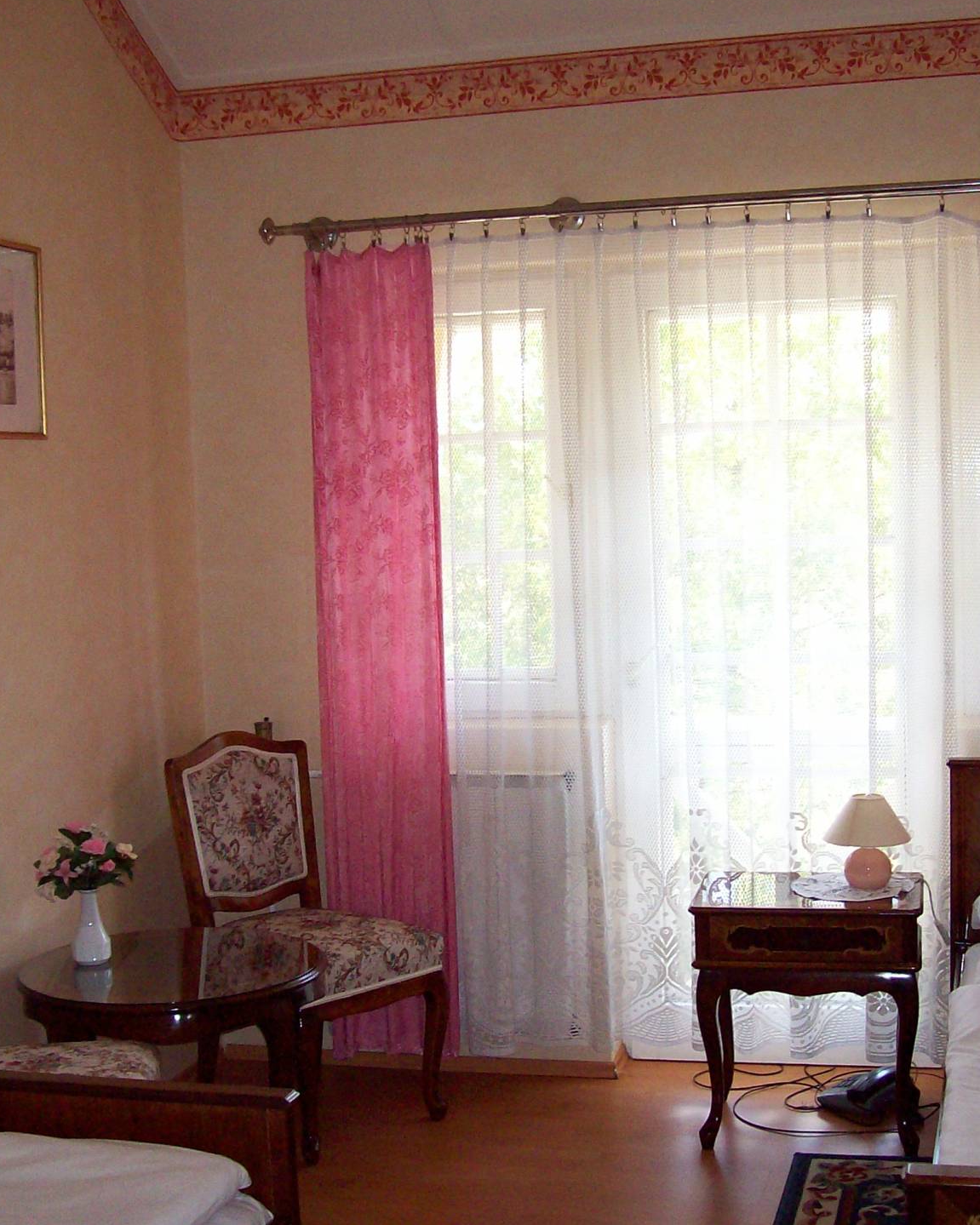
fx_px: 1813
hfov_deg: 30.2
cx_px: 510
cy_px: 627
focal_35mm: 50
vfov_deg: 37.3
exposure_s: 1/93.9
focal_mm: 6
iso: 140
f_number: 2.7
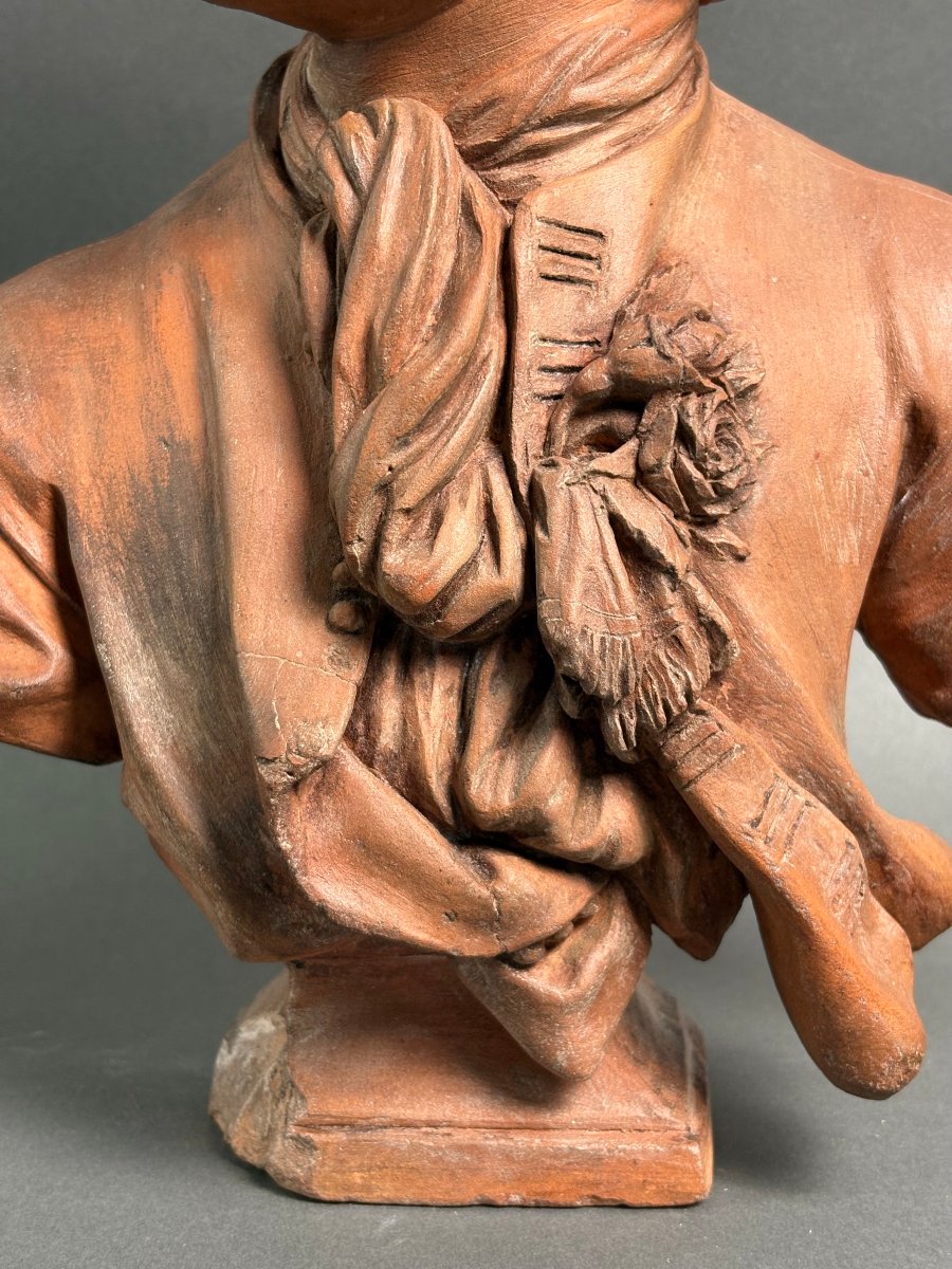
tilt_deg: -5.7
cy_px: 634
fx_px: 1907
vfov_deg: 36.8
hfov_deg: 28.0
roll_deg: +1.6
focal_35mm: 52
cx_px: 476
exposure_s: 1/50
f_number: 1.6
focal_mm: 5.96
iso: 80
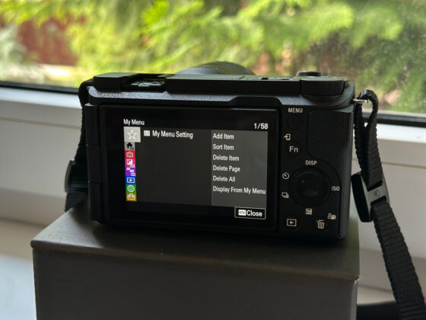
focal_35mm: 48
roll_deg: -0.8
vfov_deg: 30.3
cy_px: 160
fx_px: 591
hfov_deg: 39.7
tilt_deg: -15.2
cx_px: 213
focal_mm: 6.86
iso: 320
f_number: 1.78
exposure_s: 1/60
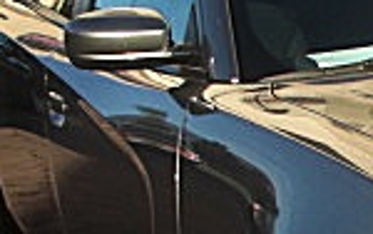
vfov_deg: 7.9
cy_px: 334
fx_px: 1658
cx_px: 555
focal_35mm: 163
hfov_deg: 12.2
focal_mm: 6.3
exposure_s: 1/320
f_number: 2.8
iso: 50
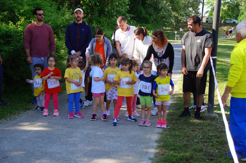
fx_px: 461
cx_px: 123
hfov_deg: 29.9
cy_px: 82
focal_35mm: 68
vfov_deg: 20.1
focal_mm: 45
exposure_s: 1/640
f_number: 4.5
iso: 500
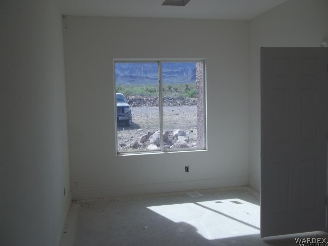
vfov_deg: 44.2
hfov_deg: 56.8
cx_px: 164
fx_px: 303
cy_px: 123
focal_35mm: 32
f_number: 8.8
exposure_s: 1/80
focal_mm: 5.7
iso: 64
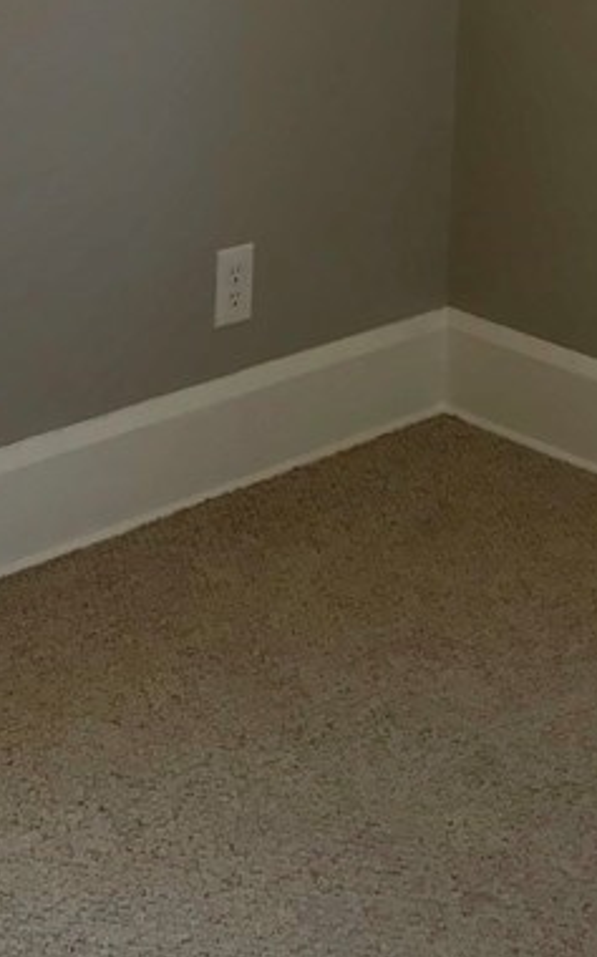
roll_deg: -2.2
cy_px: -111
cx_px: 189
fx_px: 2086
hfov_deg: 16.2
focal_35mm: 80
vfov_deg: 24.1
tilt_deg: -7.1
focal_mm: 3.99
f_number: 1.8
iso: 25
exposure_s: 1/120
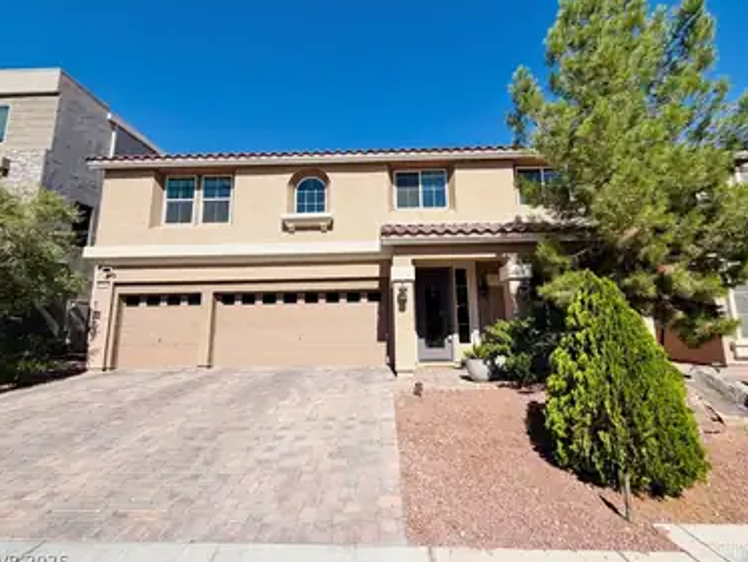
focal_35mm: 15
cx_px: 383
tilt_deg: +8.9
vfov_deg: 81.8
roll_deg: +1.3
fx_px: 324
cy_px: 273
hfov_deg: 98.1
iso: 20
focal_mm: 2.22
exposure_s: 1/955
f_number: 2.2
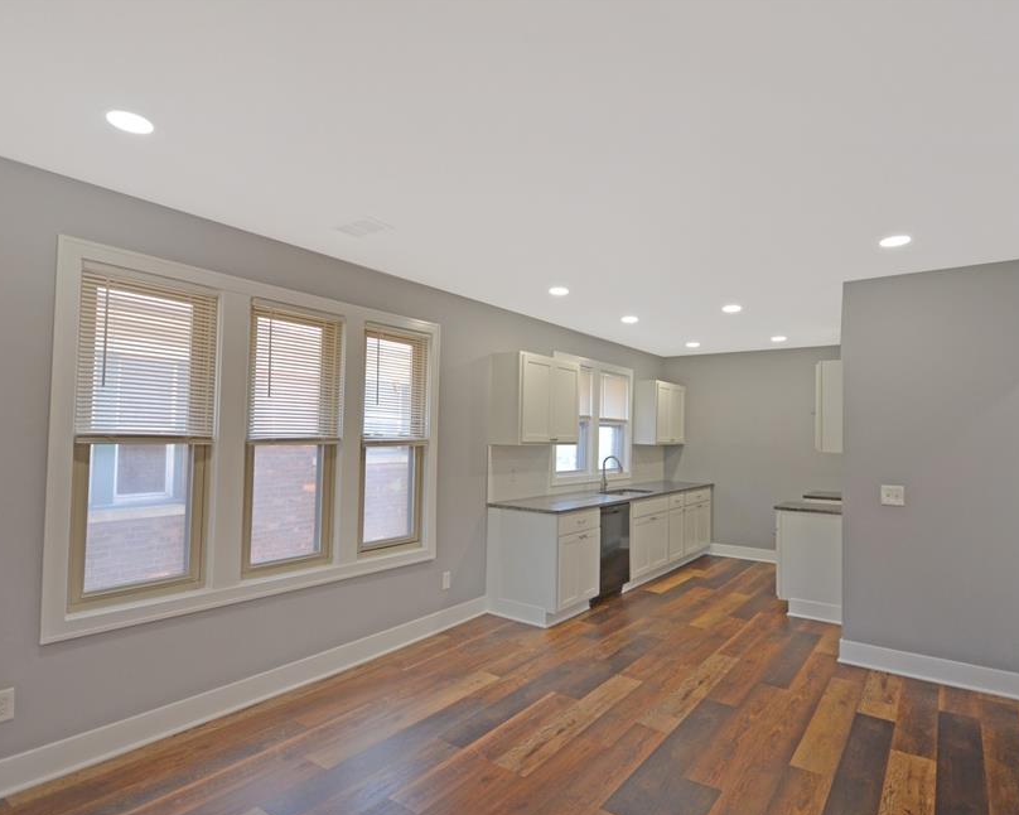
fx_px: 591
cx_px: 528
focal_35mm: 20
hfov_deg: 81.5
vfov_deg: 69.2
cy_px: 420
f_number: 4.5
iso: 400
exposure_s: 1/80
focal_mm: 11
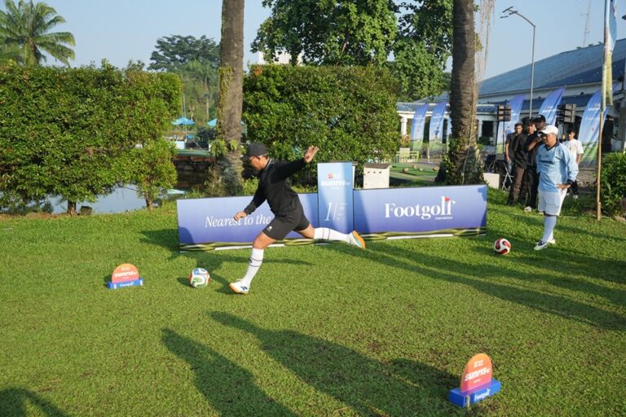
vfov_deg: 38.9
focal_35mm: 34
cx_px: 313
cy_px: 208
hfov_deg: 55.8
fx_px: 591
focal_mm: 34
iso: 200
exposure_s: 1/640
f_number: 5.6
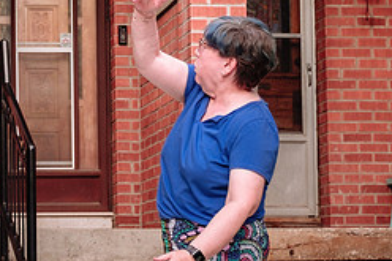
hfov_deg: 15.5
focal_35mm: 129
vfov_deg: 10.6
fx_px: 1404
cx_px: -33
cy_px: 224
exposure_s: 1/500
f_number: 2.8
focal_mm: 29.2
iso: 400
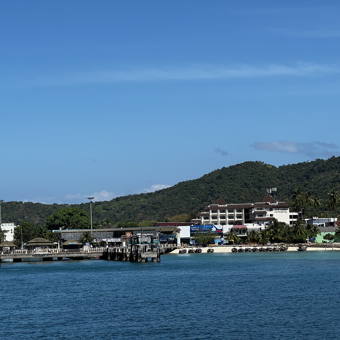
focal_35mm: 91
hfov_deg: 19.1
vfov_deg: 19.1
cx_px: 132
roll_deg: +1.4
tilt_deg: +3.7
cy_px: 170
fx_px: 1011
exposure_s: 1/1119
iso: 32
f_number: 2.8
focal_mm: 9
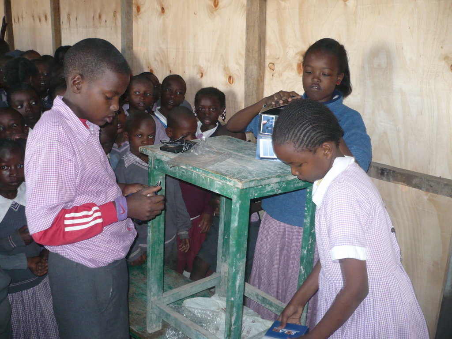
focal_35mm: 35
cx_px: 226
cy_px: 170
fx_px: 457
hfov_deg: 52.6
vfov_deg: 40.7
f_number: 2.8
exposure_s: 1/30
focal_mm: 5.8
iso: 160
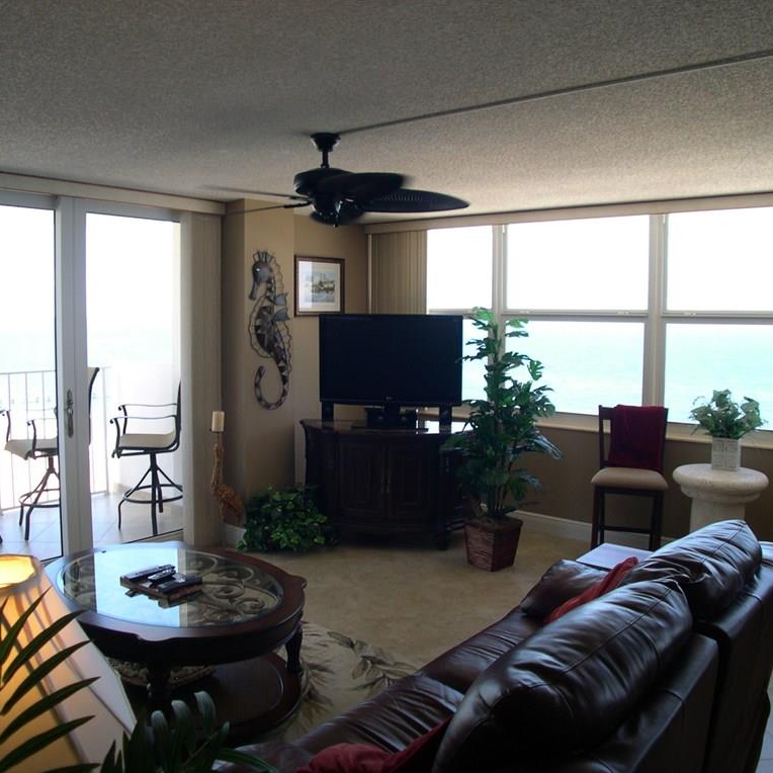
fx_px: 1137
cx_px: 357
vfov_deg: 37.6
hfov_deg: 37.5
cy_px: 386
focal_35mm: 45
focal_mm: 8
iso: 100
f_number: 2.8
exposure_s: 1/52.5
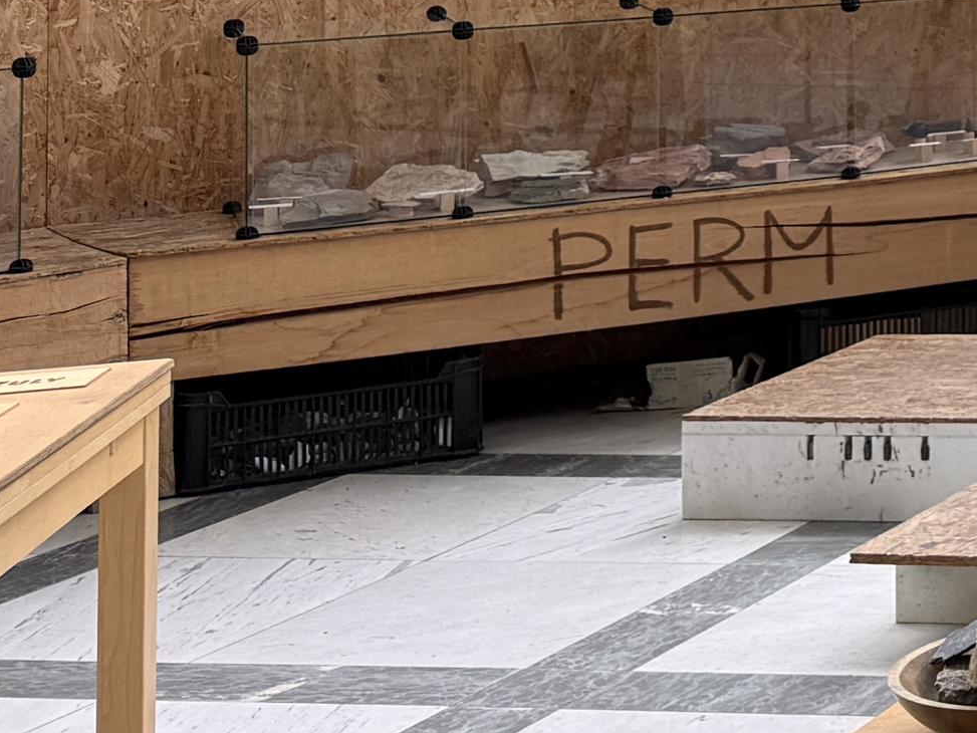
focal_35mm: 101
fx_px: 2851
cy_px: -415
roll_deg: +1.8
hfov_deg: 15.2
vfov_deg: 13.7
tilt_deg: +2.9
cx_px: 2021
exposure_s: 1/207
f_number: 1.78
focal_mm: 6.76
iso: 64
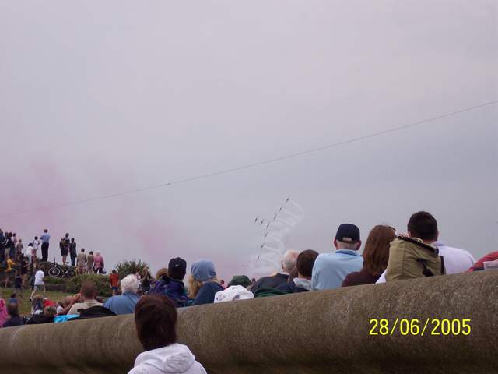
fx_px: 1640
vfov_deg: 13.0
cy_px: 187
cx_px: 249
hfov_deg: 17.3
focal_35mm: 114
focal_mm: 24
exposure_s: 1/250
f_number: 4.8
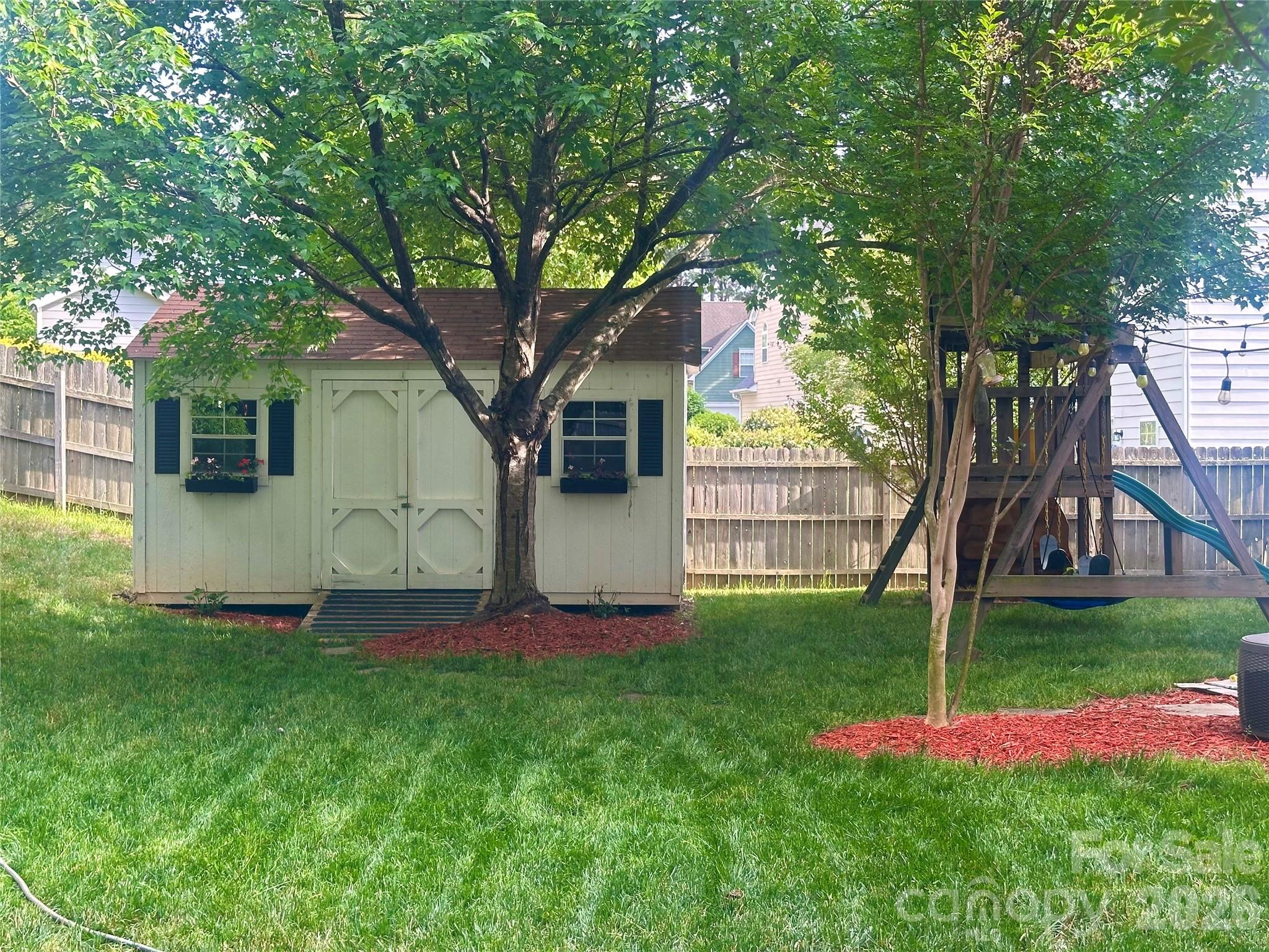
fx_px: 1760
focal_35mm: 48
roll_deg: -0.3
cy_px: 476
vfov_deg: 30.3
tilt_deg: -0.4
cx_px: 634
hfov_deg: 39.7
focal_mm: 6.86
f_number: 1.78
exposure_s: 1/250
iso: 64
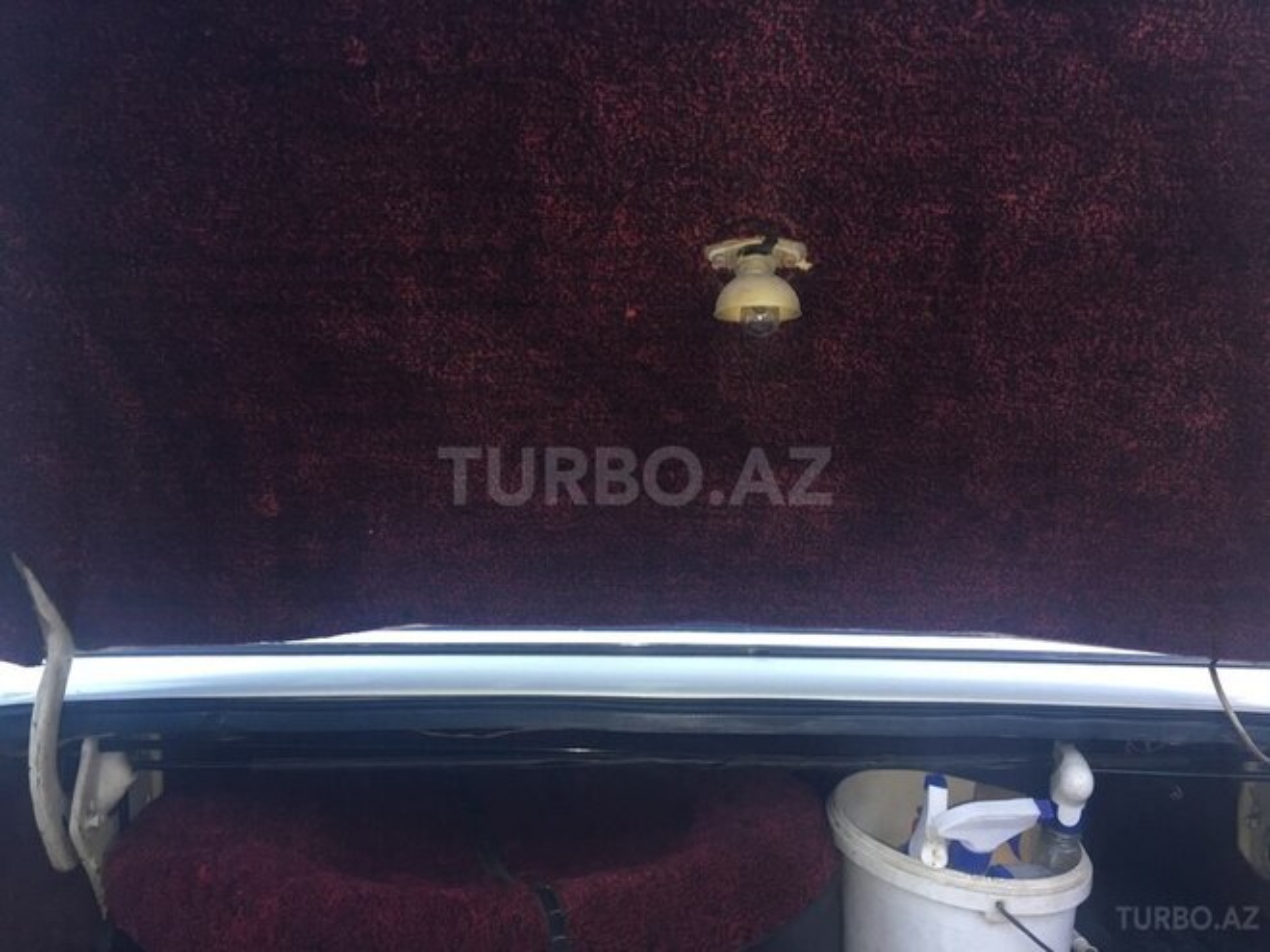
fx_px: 1064
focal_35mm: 29
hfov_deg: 61.7
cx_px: 635
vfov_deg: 48.2
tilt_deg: +1.9
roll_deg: -1.0
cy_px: 476
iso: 80
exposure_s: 1/33
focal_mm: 4.15
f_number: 2.2
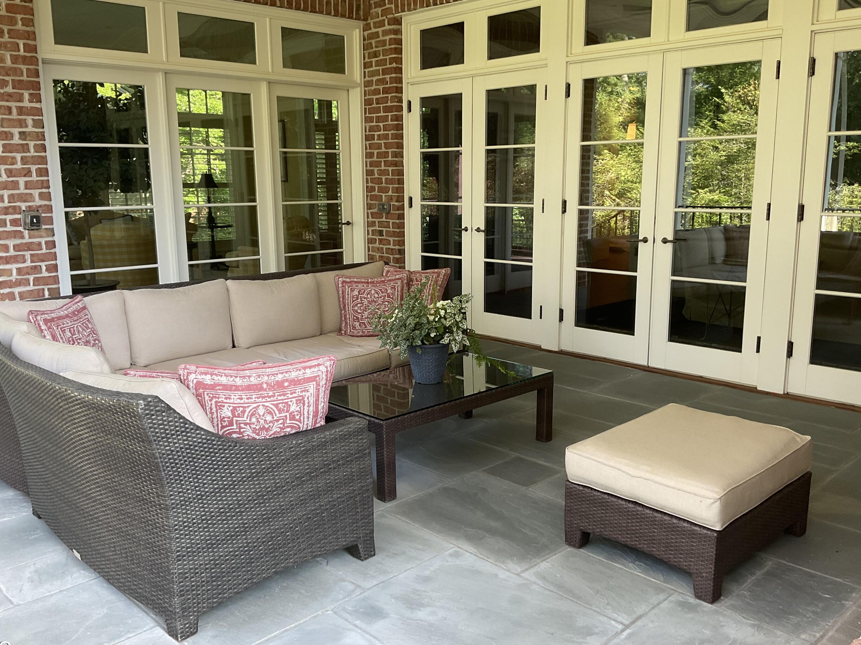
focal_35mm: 32
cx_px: 430
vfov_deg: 44.2
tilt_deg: -11.8
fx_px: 796
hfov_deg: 56.8
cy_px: 326
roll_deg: +0.5
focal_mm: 3
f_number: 1.8
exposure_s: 1/120
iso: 64
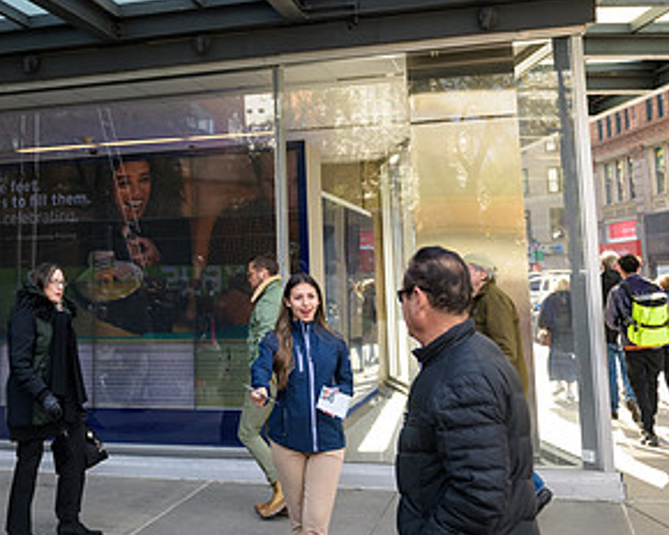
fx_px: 891
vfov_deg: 33.0
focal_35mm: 45
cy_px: 156
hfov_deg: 40.8
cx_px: 240
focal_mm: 24
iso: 400
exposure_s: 1/800
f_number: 3.2
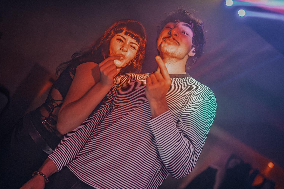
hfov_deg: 44.4
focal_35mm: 44
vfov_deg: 30.5
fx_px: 347
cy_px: 101
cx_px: 127
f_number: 1.2
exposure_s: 1/125
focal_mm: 35
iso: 6400
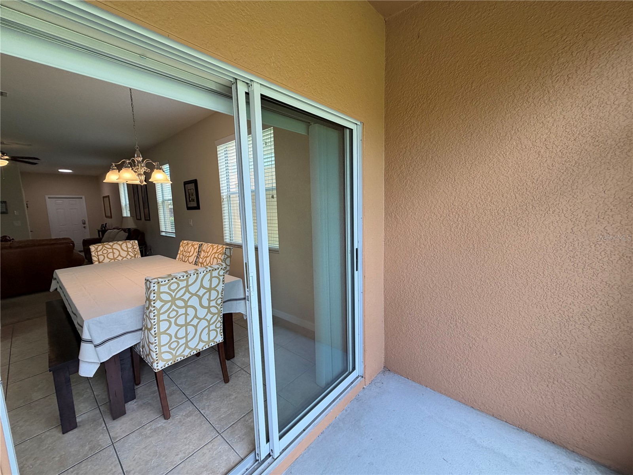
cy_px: 238
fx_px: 256
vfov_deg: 85.7
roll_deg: +2.6
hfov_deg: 102.1
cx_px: 316
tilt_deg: -7.0
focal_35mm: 14
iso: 160
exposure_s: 1/121
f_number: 2.2
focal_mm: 2.22
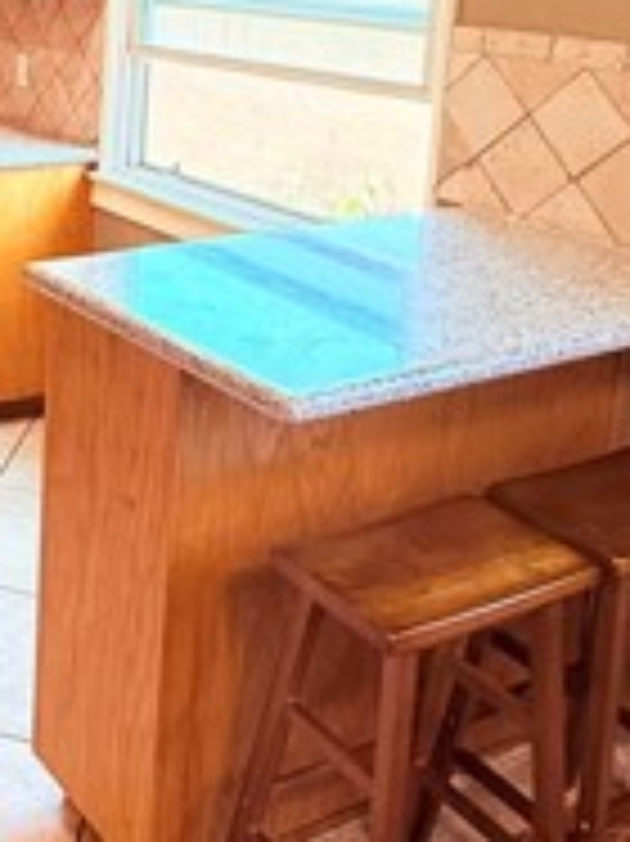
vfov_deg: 37.7
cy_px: 126
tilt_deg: -9.1
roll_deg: -2.5
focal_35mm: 48
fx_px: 1166
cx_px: -72
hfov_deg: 27.5
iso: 320
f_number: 2.2
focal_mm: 2.22
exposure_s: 1/60
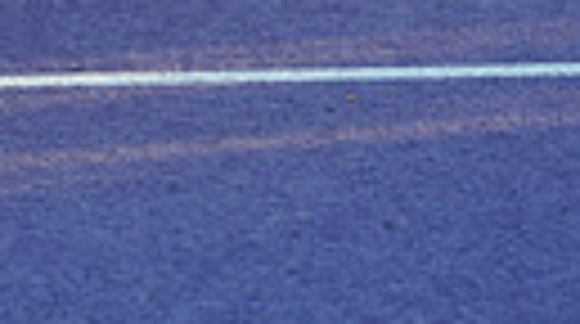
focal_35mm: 566
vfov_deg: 2.1
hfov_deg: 3.8
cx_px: 99
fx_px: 8689
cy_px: -828
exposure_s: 1/125
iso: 400
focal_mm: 120
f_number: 10
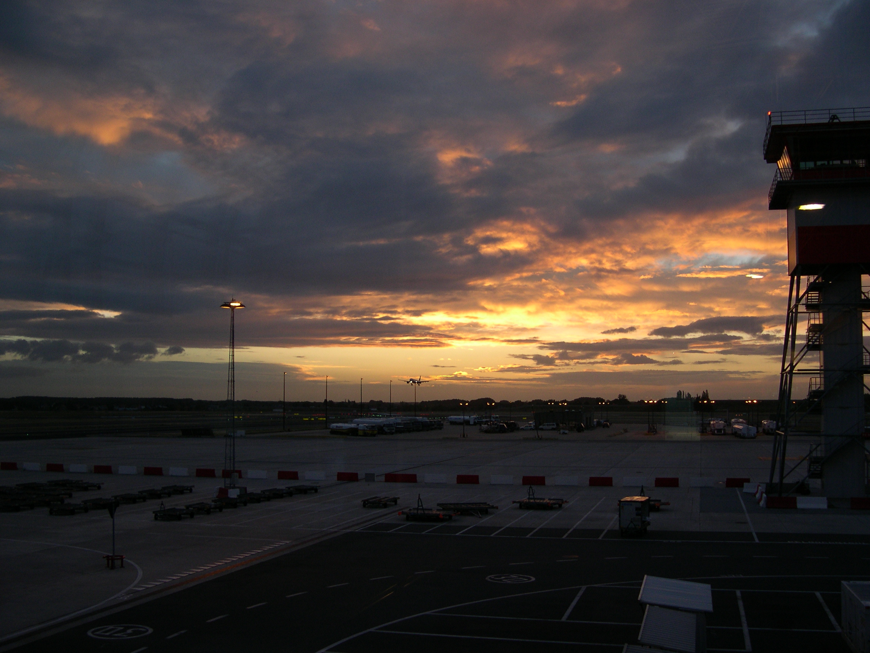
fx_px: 955
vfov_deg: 37.7
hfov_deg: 49.0
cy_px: 326
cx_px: 435
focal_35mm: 38
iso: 100
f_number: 2.8
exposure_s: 1/98.4
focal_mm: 8
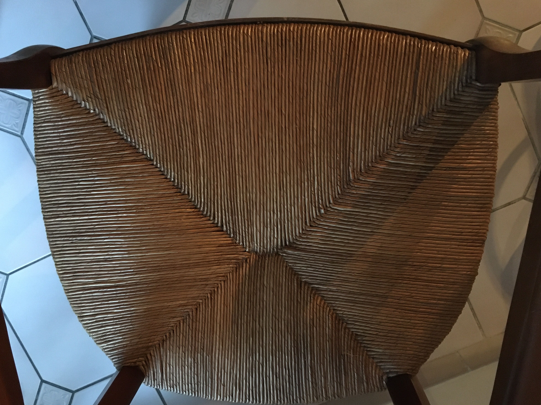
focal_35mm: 30
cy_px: 207
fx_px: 469
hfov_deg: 60.0
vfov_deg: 46.8
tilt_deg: -79.4
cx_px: 263
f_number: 2.2
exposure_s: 1/17
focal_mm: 4.15
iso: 320
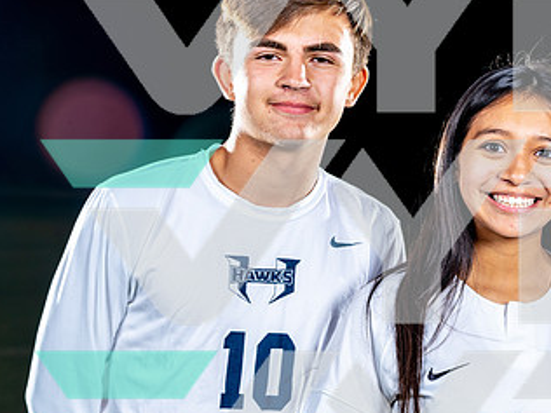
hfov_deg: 23.0
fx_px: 1321
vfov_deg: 17.8
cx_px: 485
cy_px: 233
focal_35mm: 83
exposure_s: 1/125
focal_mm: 47
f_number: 4.5
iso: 100
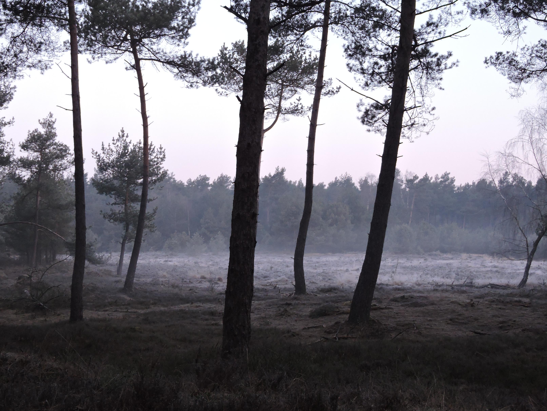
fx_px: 869
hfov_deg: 34.9
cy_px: 206
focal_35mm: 55
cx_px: 274
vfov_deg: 26.6
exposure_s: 1/25
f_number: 4
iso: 400
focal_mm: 9.9
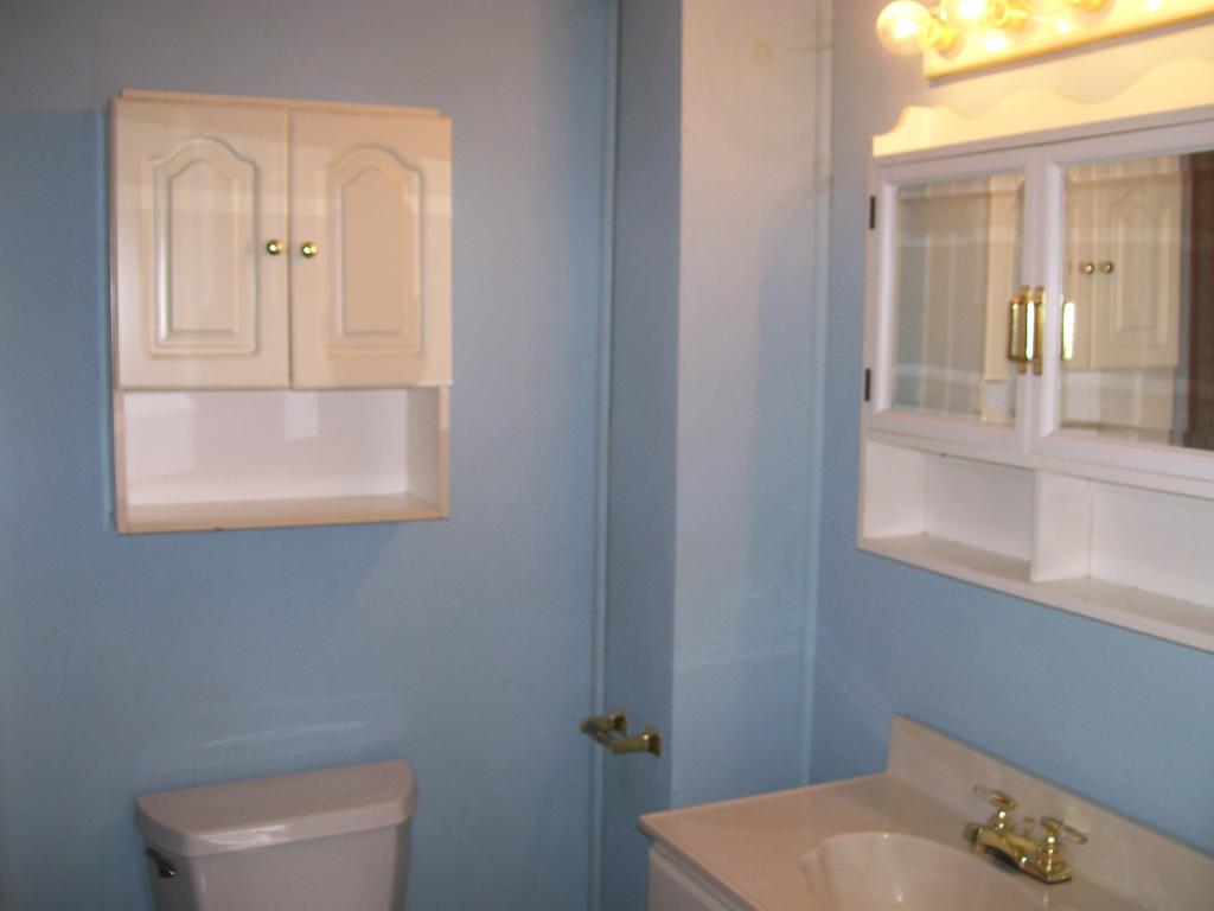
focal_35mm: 36
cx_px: 607
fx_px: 1263
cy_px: 456
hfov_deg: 51.4
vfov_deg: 39.7
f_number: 2.7
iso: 80
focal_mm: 6
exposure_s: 1/64
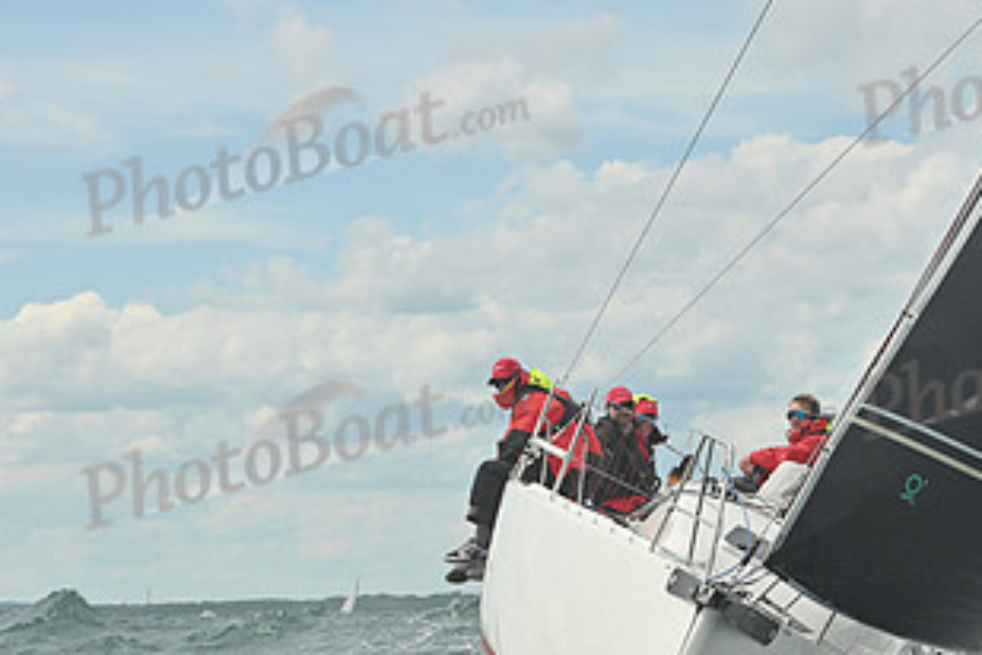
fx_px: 4200
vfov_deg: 8.9
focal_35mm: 154
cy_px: 568
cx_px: 696
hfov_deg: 13.3
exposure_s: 1/1250
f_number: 10
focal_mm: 82
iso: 320
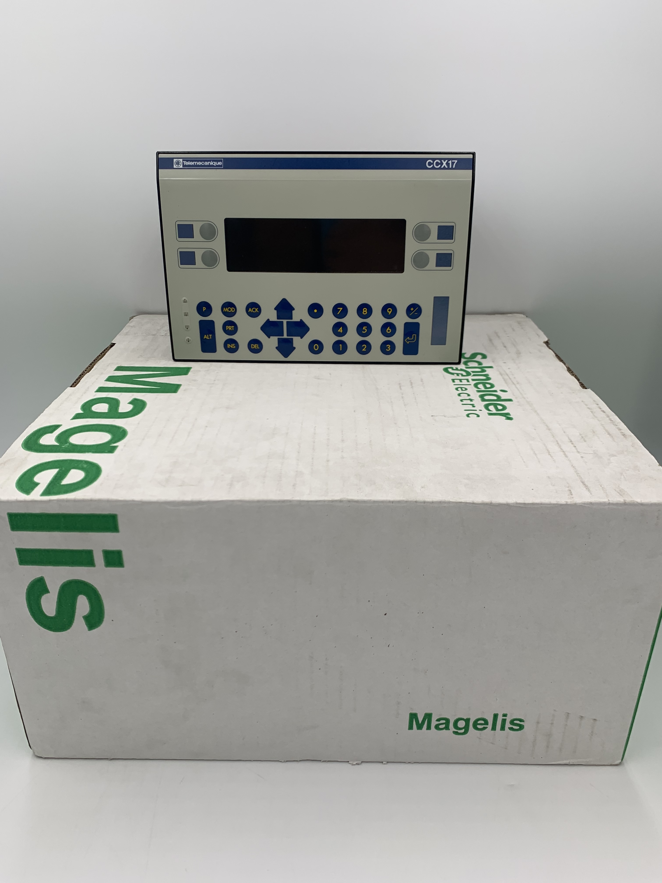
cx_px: 331
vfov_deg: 67.3
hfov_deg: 53.1
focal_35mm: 26
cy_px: 442
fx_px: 663
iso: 25
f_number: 1.8
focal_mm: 4.25
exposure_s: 1/156
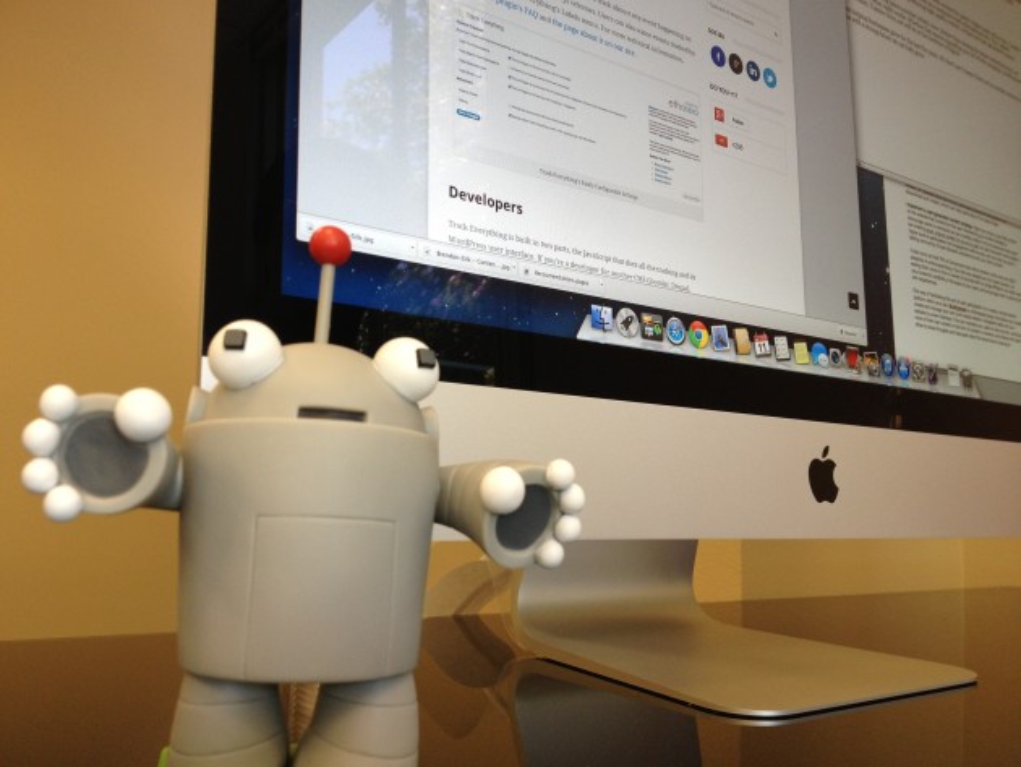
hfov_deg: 52.6
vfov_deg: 40.7
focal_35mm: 35
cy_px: 384
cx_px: 510
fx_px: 1033
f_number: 2.4
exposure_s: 1/60
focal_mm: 4.28
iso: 80
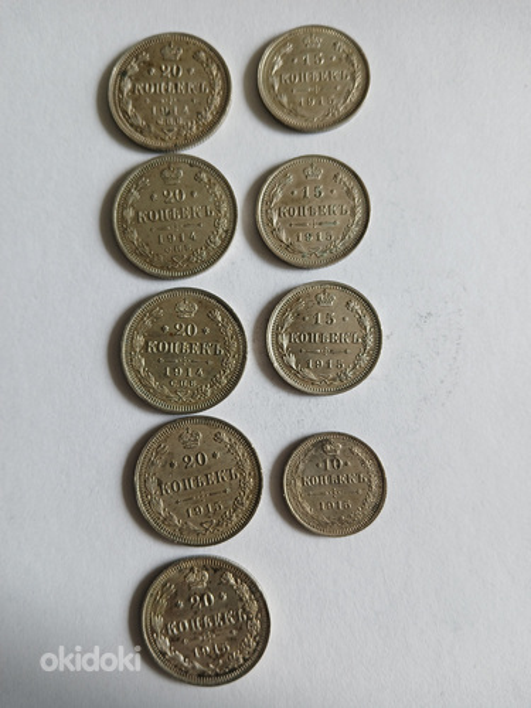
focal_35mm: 26
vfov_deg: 67.3
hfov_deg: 53.1
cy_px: 354
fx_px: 532
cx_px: 266
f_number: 1.8
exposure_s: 1/50
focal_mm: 3.98
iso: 64
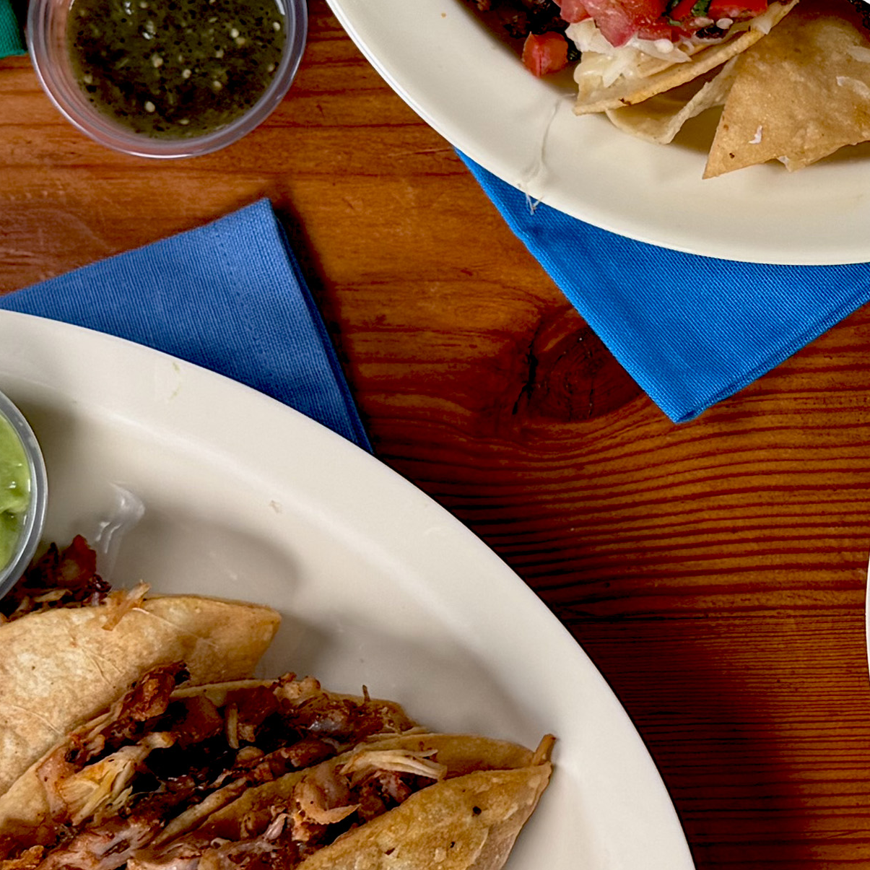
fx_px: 4038
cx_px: 805
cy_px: 325
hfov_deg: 12.2
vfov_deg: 12.3
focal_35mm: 142
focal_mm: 6.76
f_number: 1.78
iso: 50
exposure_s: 1/144
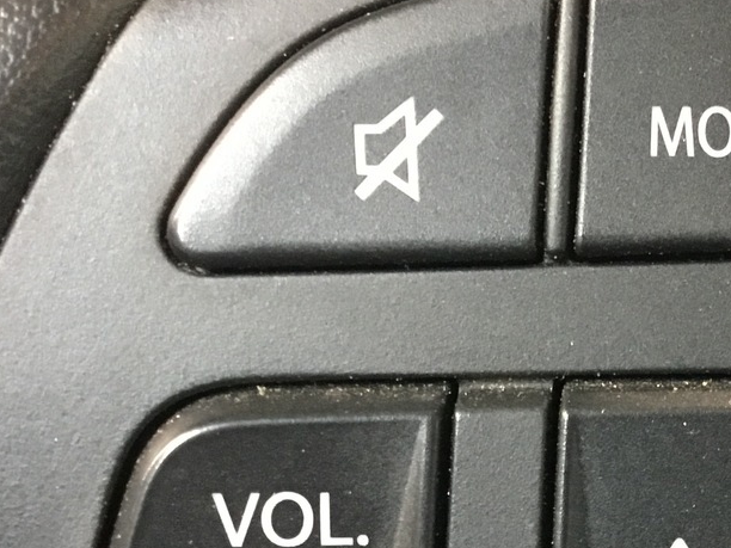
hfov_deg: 25.3
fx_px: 1542
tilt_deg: -34.0
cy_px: 475
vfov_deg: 19.8
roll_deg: -3.5
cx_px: 738
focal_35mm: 73
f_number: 2.4
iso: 400
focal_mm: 3.3
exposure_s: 1/17
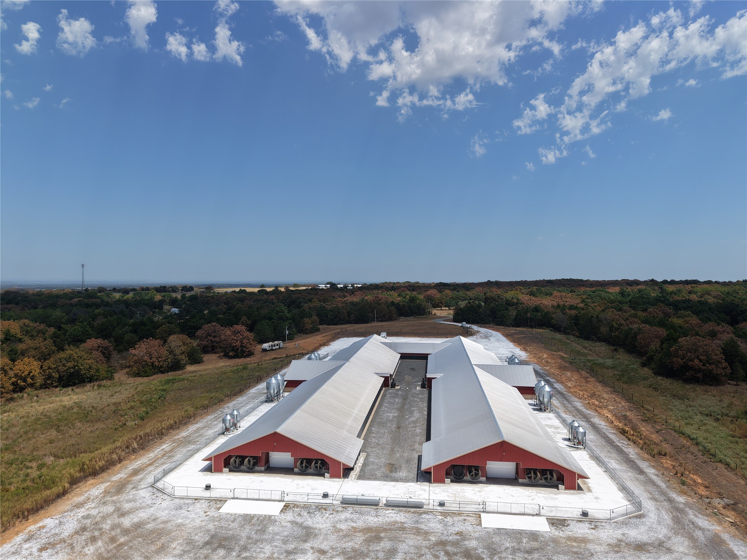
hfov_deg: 71.6
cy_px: 280
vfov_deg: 56.8
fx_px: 518
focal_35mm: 24
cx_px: 374
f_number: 1.8
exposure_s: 1/6400
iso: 160
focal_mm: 8.67
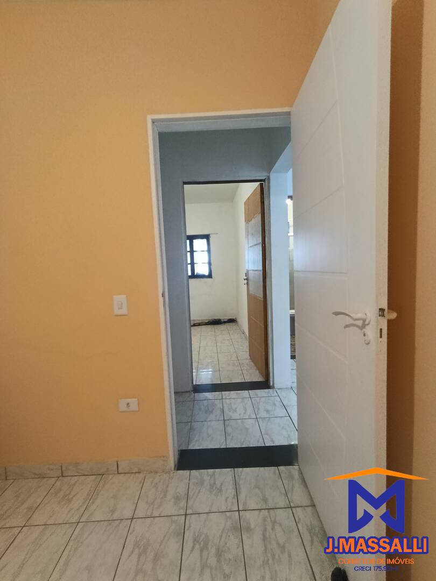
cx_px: 218
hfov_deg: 81.7
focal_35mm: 15
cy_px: 290
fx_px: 252
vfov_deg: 98.2
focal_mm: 1.65
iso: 580
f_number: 2.2
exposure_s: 1/30
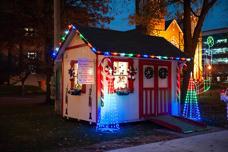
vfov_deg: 30.5
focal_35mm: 44
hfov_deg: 44.5
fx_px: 278
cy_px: 76
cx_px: 114
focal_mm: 44
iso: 6400
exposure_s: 1/125
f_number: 2.8
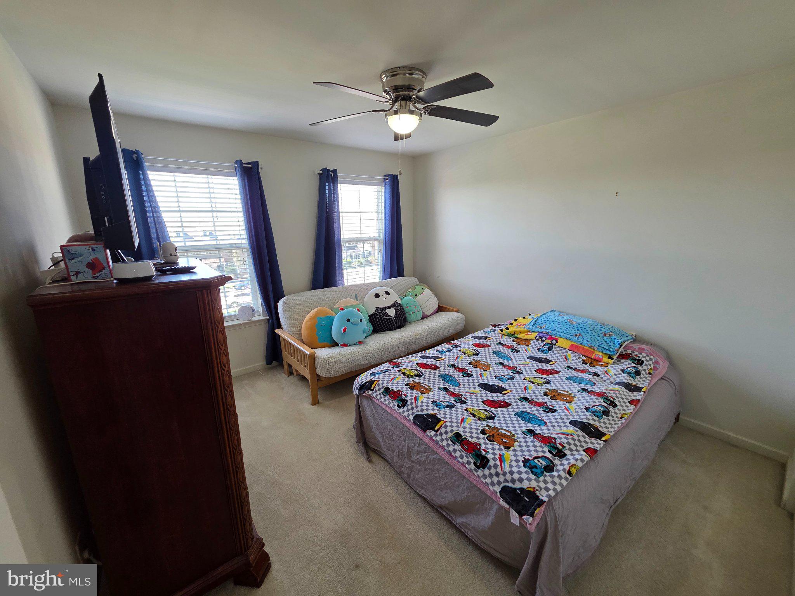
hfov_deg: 106.2
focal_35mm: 13
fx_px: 299
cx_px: 398
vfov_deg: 89.9
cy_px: 298
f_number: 1.9
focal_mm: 2.2
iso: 160
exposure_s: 1/120
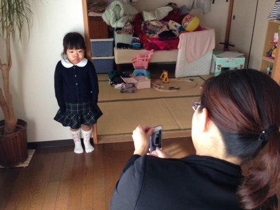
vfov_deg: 43.0
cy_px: 105
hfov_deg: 55.3
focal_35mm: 33
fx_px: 267
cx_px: 140
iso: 50
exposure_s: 1/30
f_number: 2.4
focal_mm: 4.13
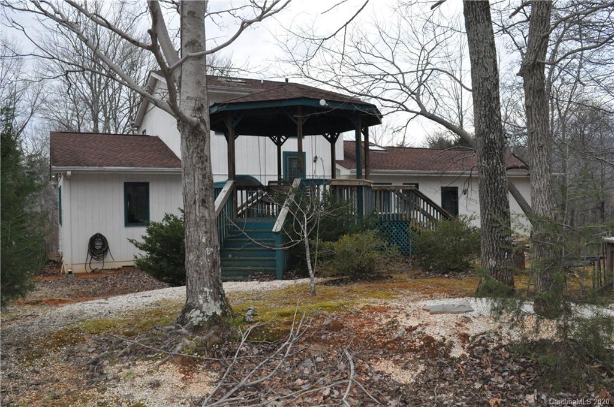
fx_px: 511
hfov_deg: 62.0
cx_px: 307
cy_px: 204
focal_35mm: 30
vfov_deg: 43.5
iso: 2500
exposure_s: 1/200
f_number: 13
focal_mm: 20
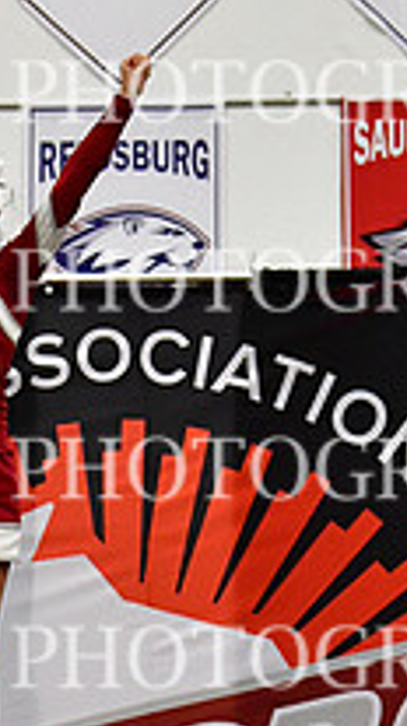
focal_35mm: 379
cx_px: -12
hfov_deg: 3.2
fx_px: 7292
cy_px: 940
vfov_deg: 5.7
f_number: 4
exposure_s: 1/500
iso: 4000
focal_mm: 86
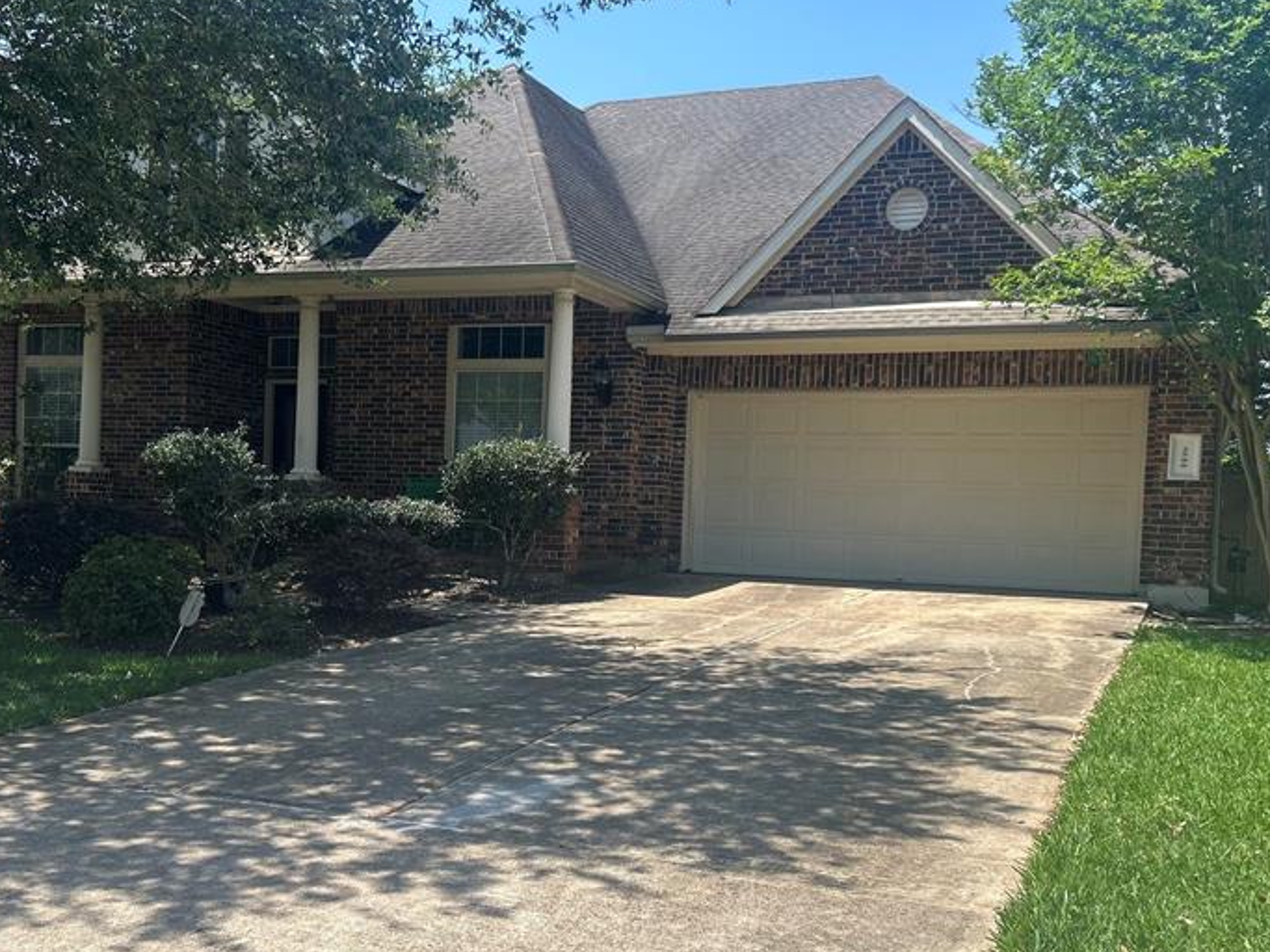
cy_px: 545
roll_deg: -1.7
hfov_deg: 47.7
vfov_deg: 36.7
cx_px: 545
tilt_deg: -1.6
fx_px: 1431
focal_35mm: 39
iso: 50
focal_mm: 5.7
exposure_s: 1/2762
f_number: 1.5
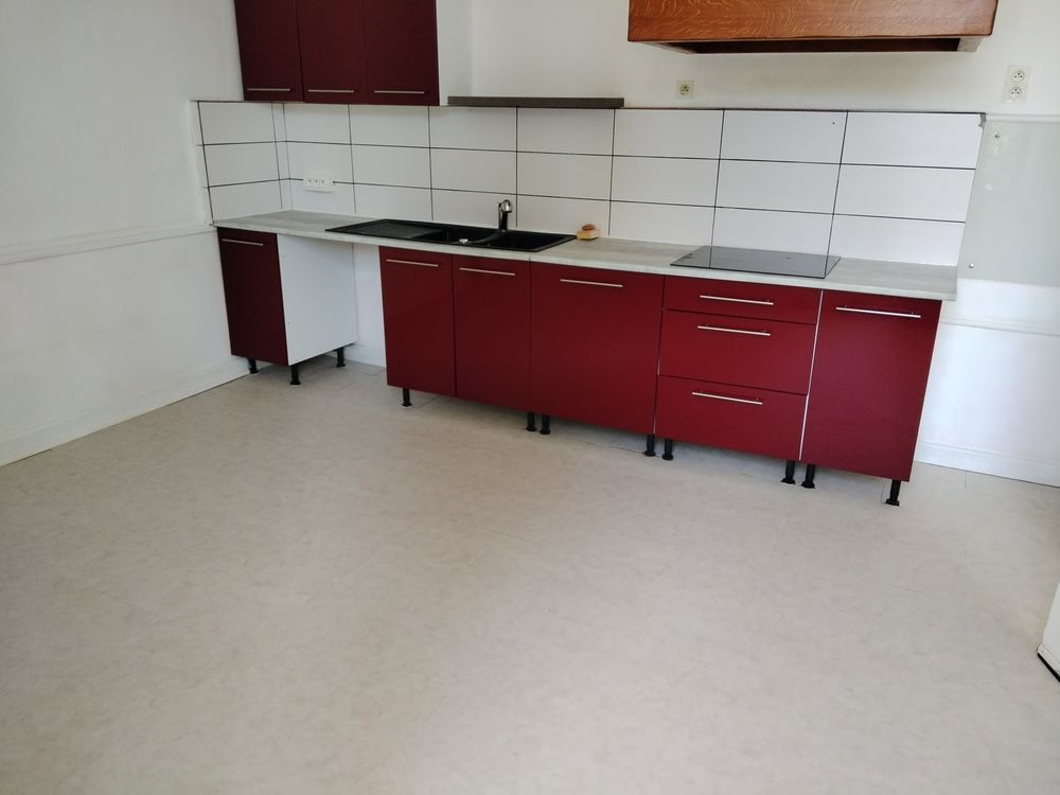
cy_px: 398
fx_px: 796
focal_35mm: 26
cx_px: 530
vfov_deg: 53.1
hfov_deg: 67.3
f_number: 1.8
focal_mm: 4.25
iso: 292
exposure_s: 1/50
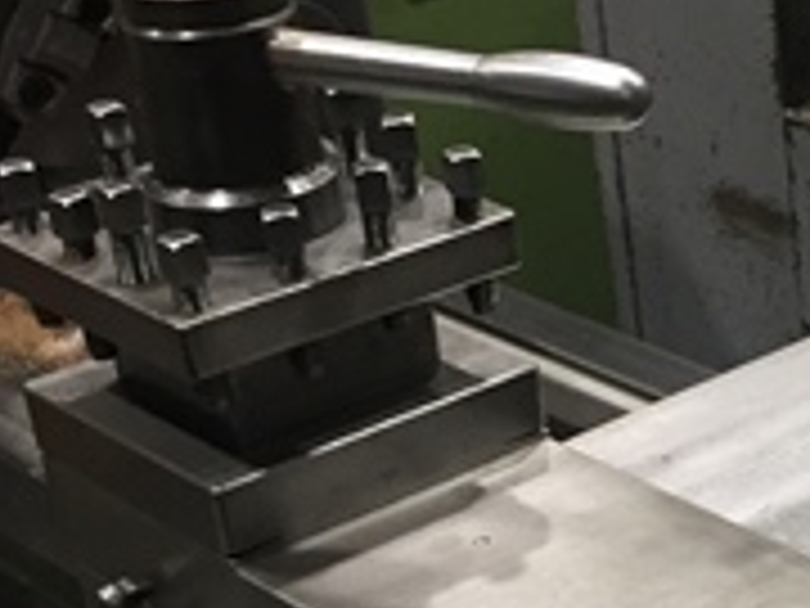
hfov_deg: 17.7
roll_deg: +0.8
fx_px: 2410
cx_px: 1094
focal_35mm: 103
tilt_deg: -28.3
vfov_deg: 14.2
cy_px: 545
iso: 100
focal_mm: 4.15
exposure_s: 1/30
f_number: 2.2
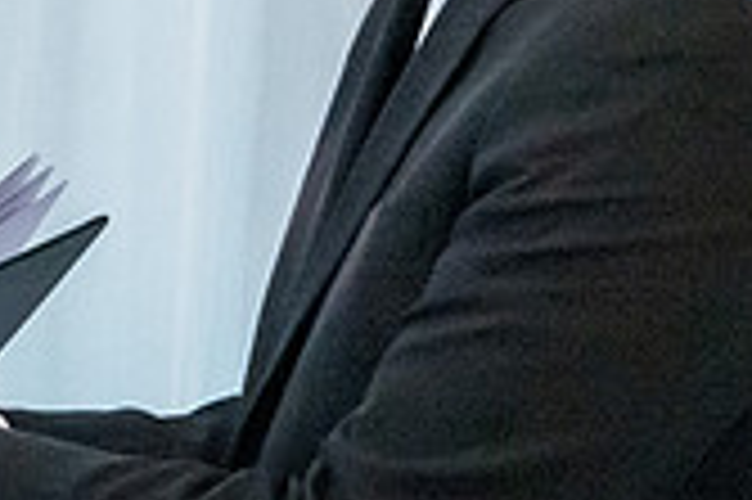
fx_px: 23205
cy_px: 115
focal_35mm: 1112
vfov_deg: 1.2
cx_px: -297
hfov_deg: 1.9
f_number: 4
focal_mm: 117.29
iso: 6400
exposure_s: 1/160
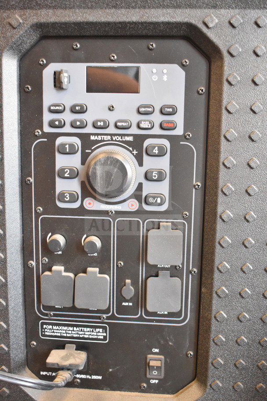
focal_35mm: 40
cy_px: 200
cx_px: 134
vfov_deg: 47.9
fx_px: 451
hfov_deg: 33.0
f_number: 4
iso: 5600
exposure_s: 1/40
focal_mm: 27
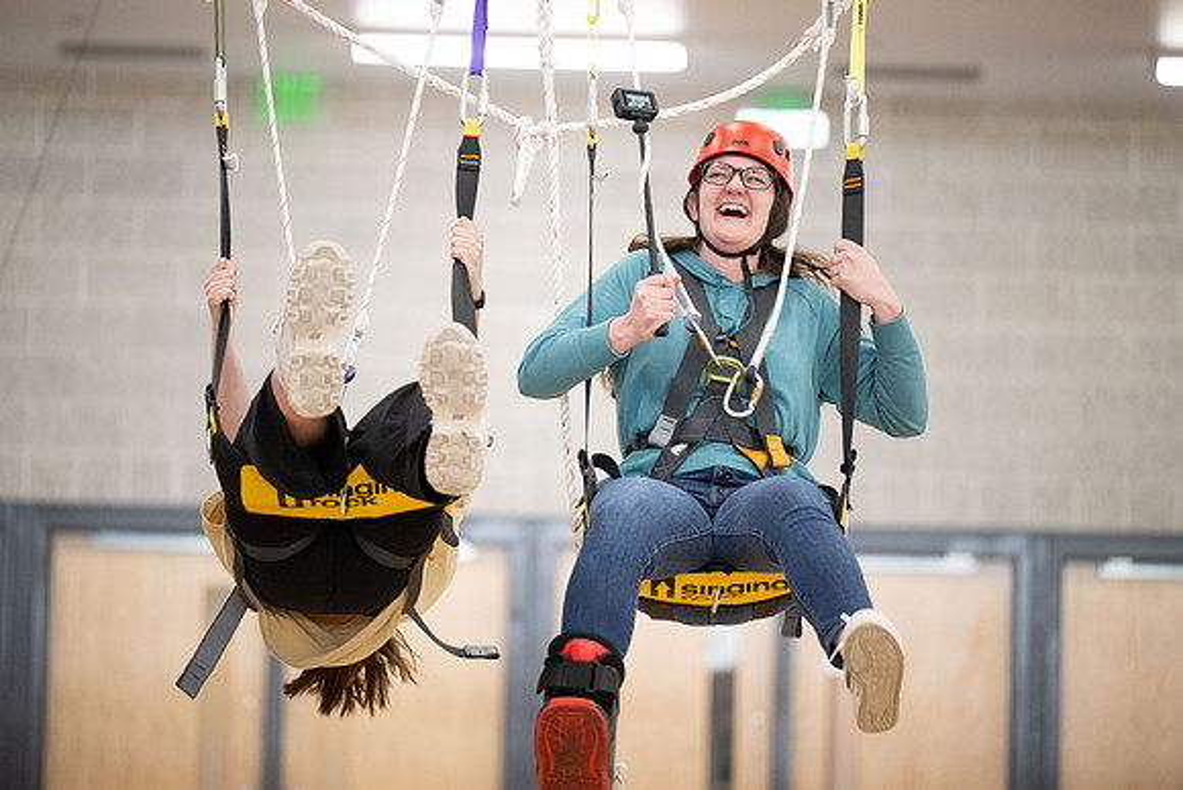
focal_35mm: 200
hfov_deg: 10.3
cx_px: 592
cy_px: 395
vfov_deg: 6.9
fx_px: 6573
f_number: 2.8
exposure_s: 1/500
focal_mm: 200
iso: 3200
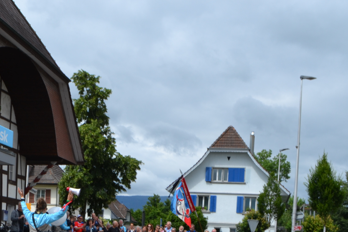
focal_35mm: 61
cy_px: 245
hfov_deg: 32.0
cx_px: 70
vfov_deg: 21.3
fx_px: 590
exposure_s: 1/250
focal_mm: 18
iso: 100
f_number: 8
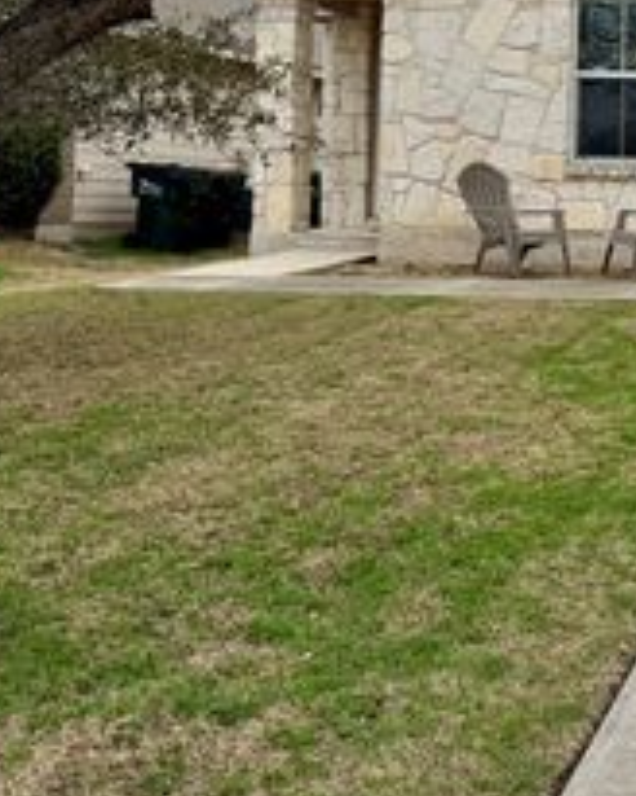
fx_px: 1341
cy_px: 200
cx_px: 787
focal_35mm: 57
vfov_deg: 32.4
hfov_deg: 24.0
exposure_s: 1/3247
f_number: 1.78
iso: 80
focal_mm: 6.76
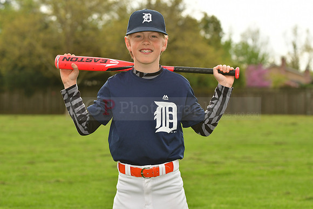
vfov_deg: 9.0
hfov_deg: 13.4
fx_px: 1330
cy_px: 104
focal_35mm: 153
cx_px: 156
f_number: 5
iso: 200
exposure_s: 1/640
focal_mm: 102
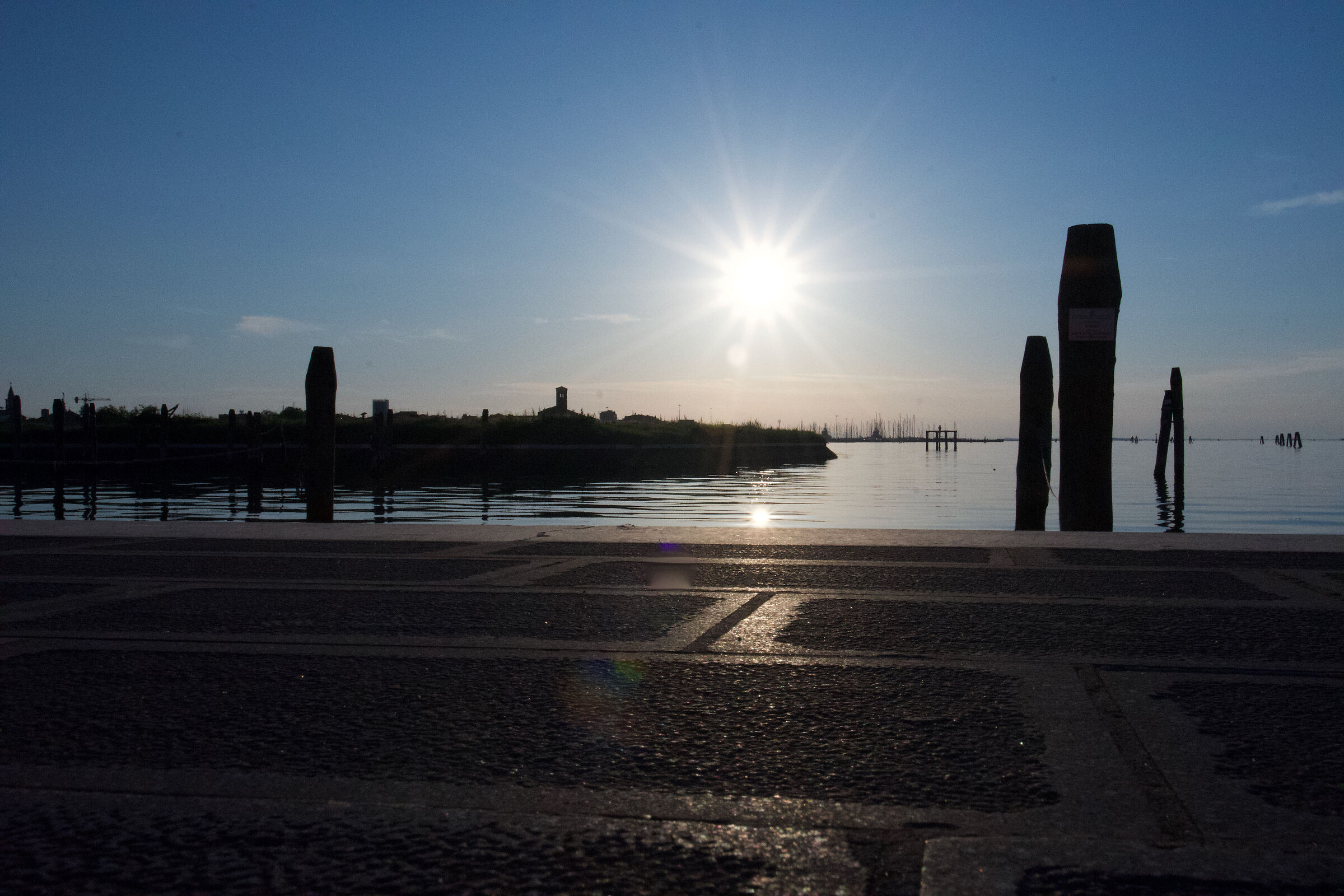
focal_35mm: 36
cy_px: 448
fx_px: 1344
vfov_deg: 36.9
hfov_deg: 53.1
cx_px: 672
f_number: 22
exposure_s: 1/80
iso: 4000
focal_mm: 24
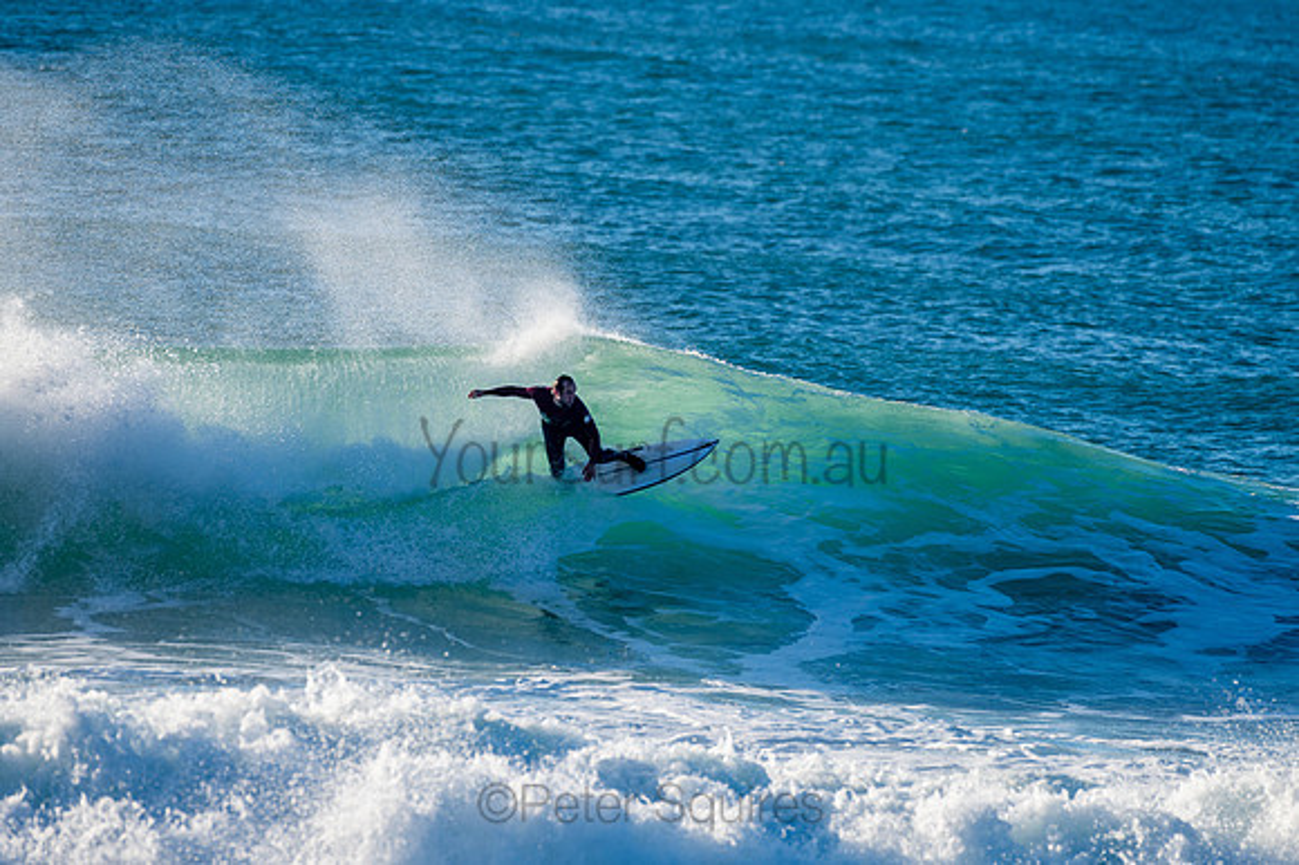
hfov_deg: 3.4
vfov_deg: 2.2
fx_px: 22097
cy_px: 432
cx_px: 650
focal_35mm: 613
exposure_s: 1/320
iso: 64
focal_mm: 500
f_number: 7.1
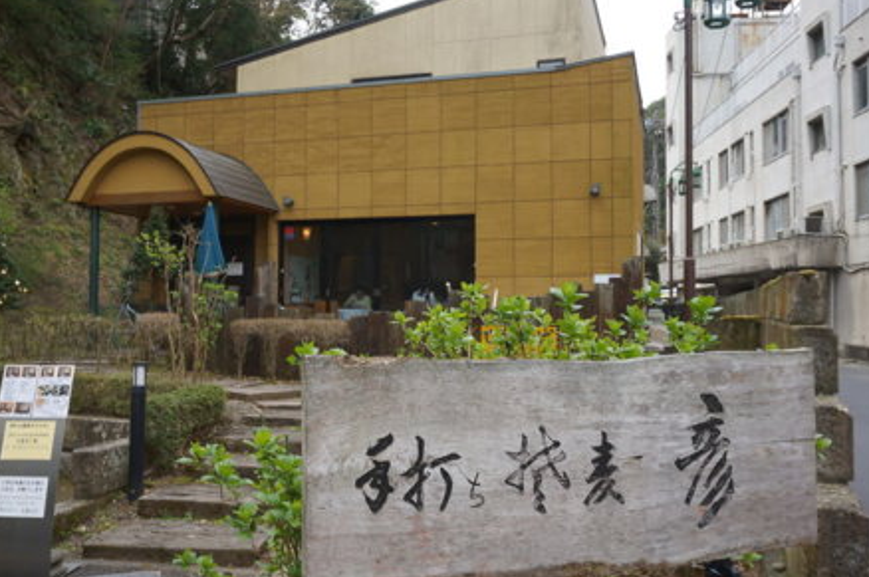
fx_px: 833
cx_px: 405
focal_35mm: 35
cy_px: 292
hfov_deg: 55.0
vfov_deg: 38.2
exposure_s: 1/100
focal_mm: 21
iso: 100
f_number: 7.1
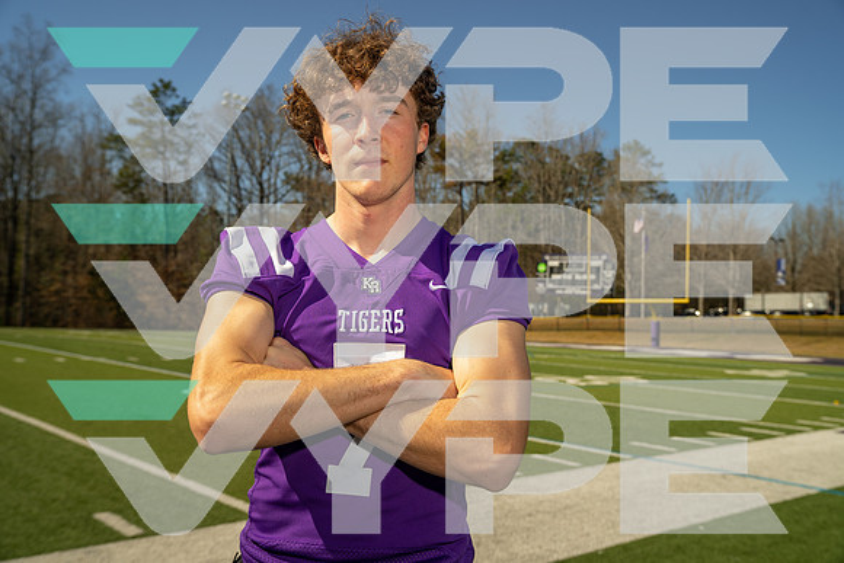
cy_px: 282
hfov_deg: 55.8
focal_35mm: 34
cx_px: 422
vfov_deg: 38.9
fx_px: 797
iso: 100
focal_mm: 34
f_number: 5.6
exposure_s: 1/125
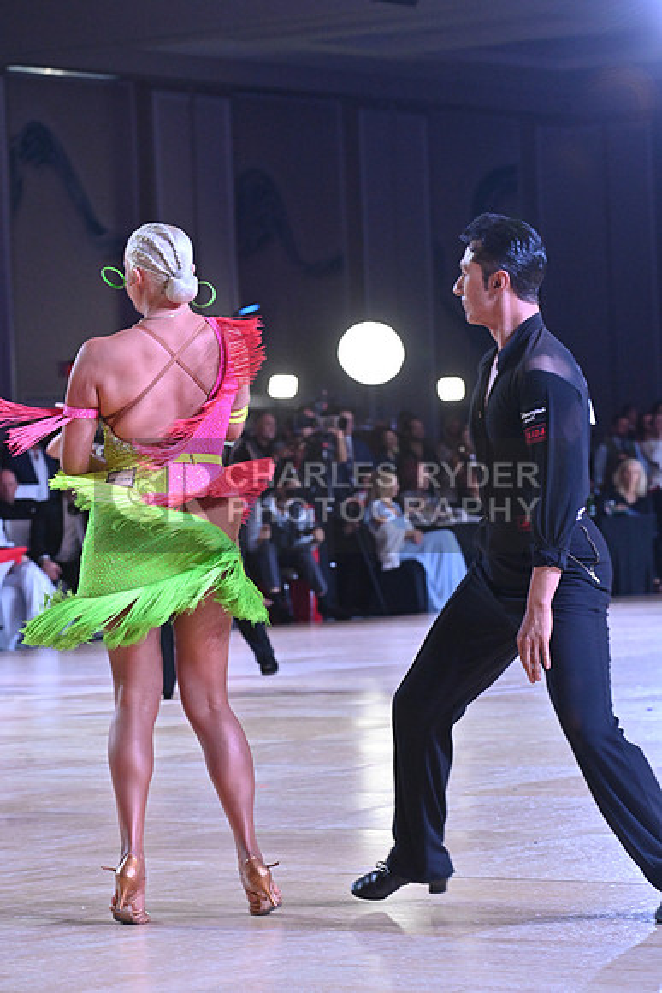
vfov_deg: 15.2
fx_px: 3721
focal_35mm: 135
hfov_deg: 10.2
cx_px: 331
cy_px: 496
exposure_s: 1/400
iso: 4000
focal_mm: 135
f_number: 8
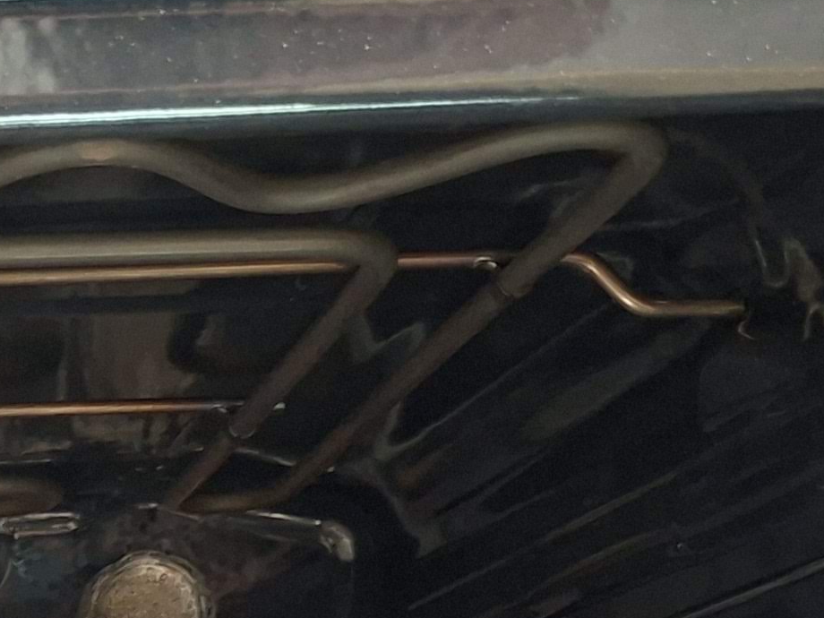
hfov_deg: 17.7
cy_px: 1316
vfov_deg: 12.6
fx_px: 2380
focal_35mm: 100
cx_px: -398
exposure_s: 1/25
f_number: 1.8
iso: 500
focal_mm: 5.54
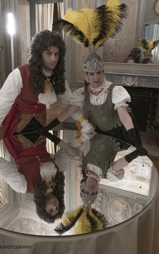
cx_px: 66
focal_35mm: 30
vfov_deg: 62.7
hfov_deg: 41.7
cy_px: 110
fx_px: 208
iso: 5000
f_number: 4
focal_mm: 16.5
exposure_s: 1/125
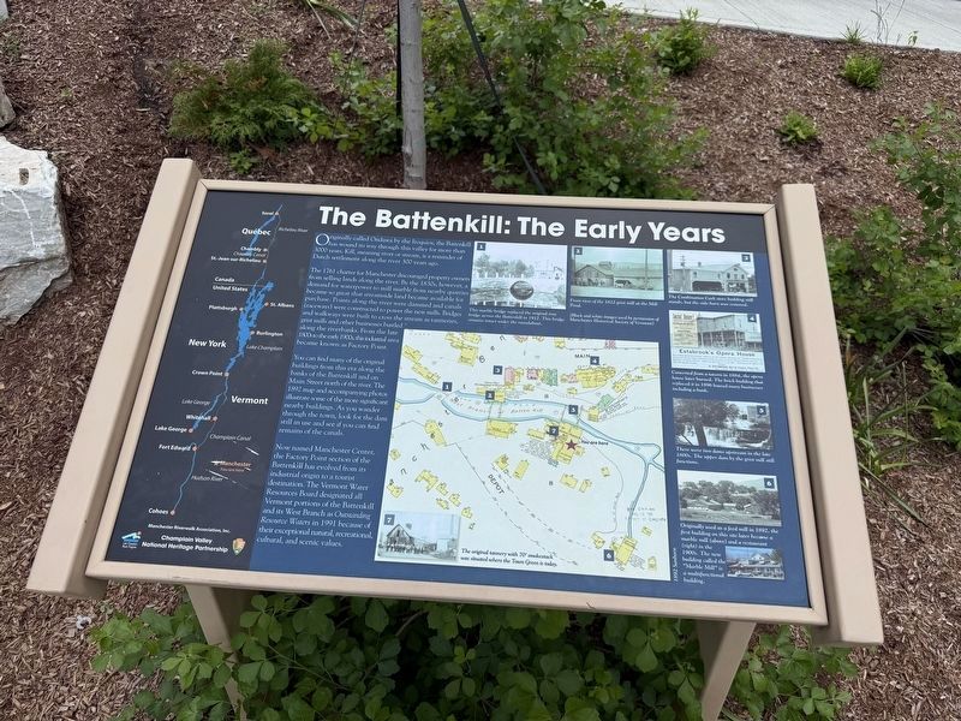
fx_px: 666
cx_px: 480
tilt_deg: -37.6
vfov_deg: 56.8
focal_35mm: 24
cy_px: 360
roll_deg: +0.0
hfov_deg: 71.6
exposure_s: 1/2110
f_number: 1.78
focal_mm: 6.76
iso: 80
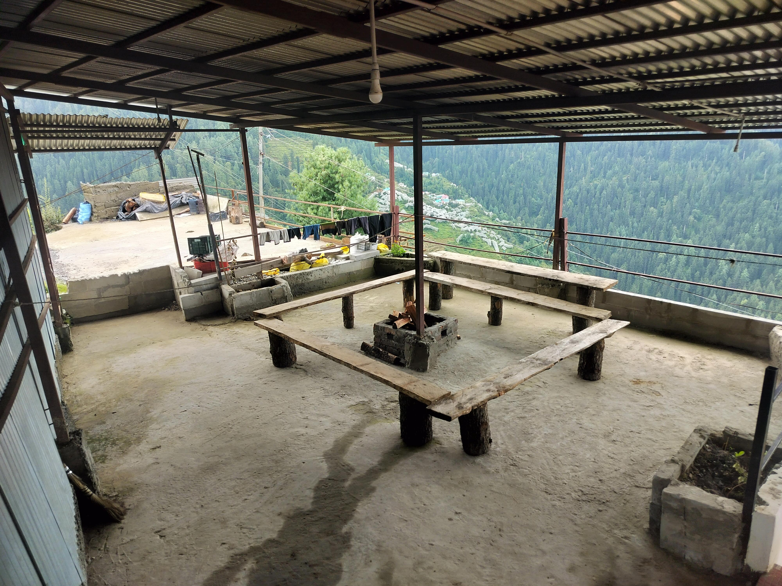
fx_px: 542
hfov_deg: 71.6
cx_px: 391
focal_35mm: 24
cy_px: 293
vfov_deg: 56.8
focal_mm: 5.24
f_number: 1.7
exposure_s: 1/120
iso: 100
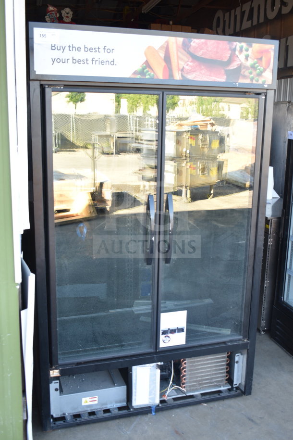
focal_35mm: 38
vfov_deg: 51.3
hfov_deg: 35.5
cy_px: 220
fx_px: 458
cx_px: 146
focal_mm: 25
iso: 200
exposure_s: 1/50
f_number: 4
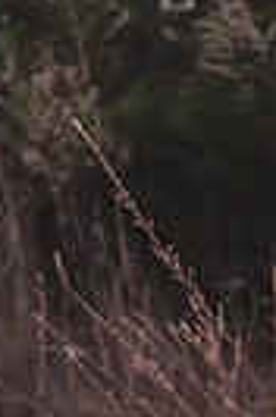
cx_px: -568
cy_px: 121
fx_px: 1214
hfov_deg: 9.7
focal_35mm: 105
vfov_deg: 19.4
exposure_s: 1/320
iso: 500
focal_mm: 24
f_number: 2.8
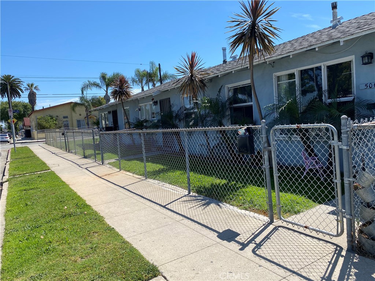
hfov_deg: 67.3
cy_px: 140
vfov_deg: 53.1
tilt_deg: -4.3
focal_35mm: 26
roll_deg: +4.7
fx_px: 282
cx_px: 188
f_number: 1.8
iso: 32
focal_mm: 4.25
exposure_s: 1/2890
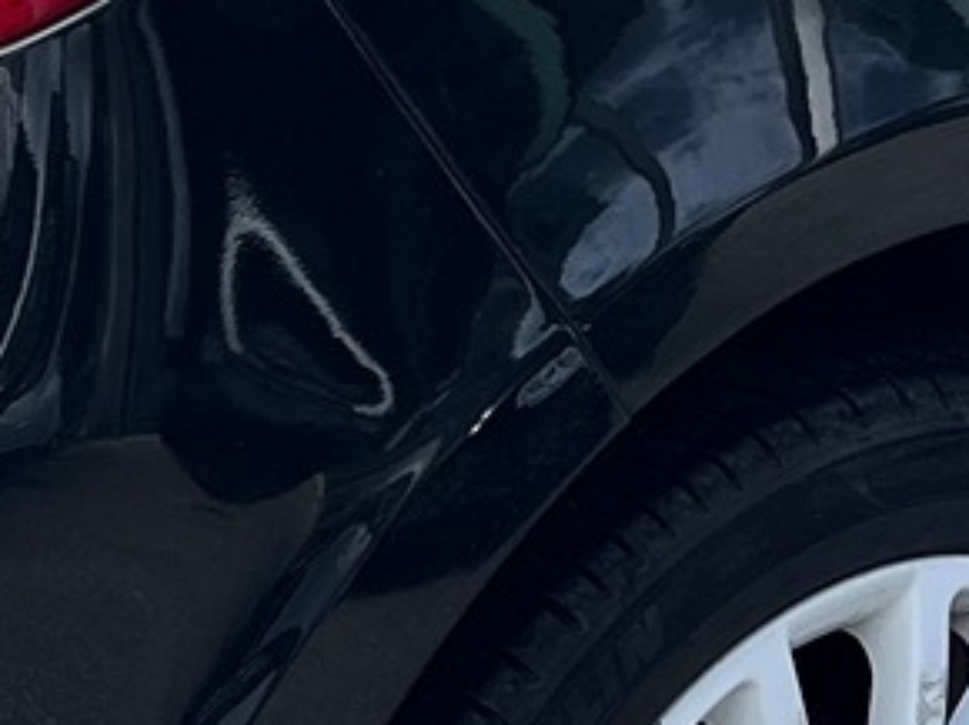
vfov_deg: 8.0
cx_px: 565
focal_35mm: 181
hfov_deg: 10.9
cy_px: -404
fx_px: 5063
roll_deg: -0.5
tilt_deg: -15.9
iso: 50
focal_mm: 5.7
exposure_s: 1/1252
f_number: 1.5
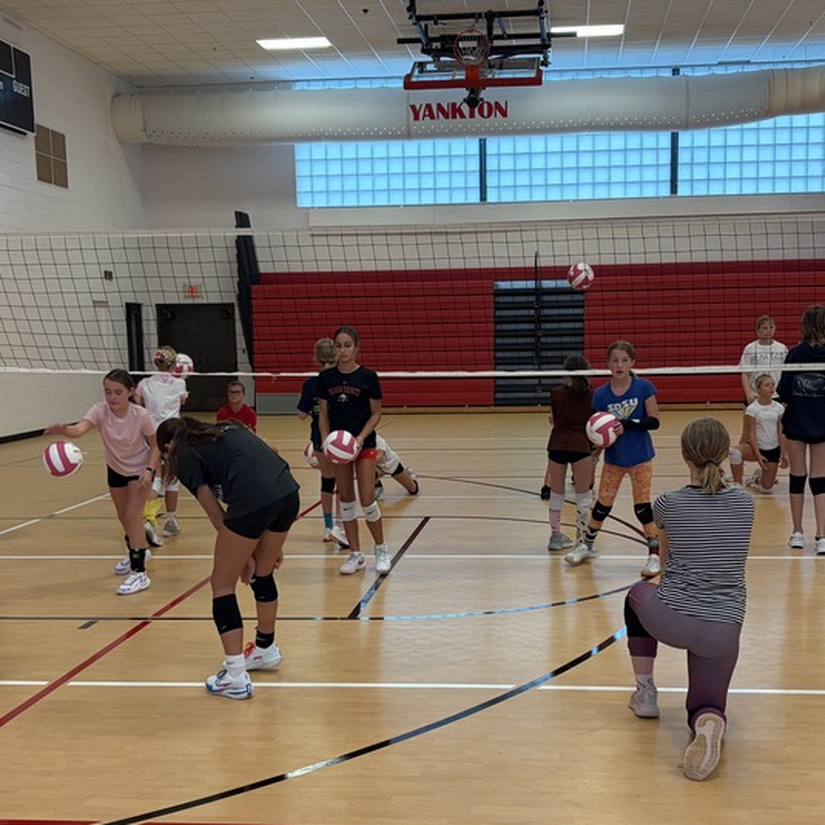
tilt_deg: -6.9
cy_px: 493
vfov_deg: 38.2
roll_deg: +1.0
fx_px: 1186
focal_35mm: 44
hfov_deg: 38.3
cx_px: 456
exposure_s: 1/120
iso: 160
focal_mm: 5.96
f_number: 1.6
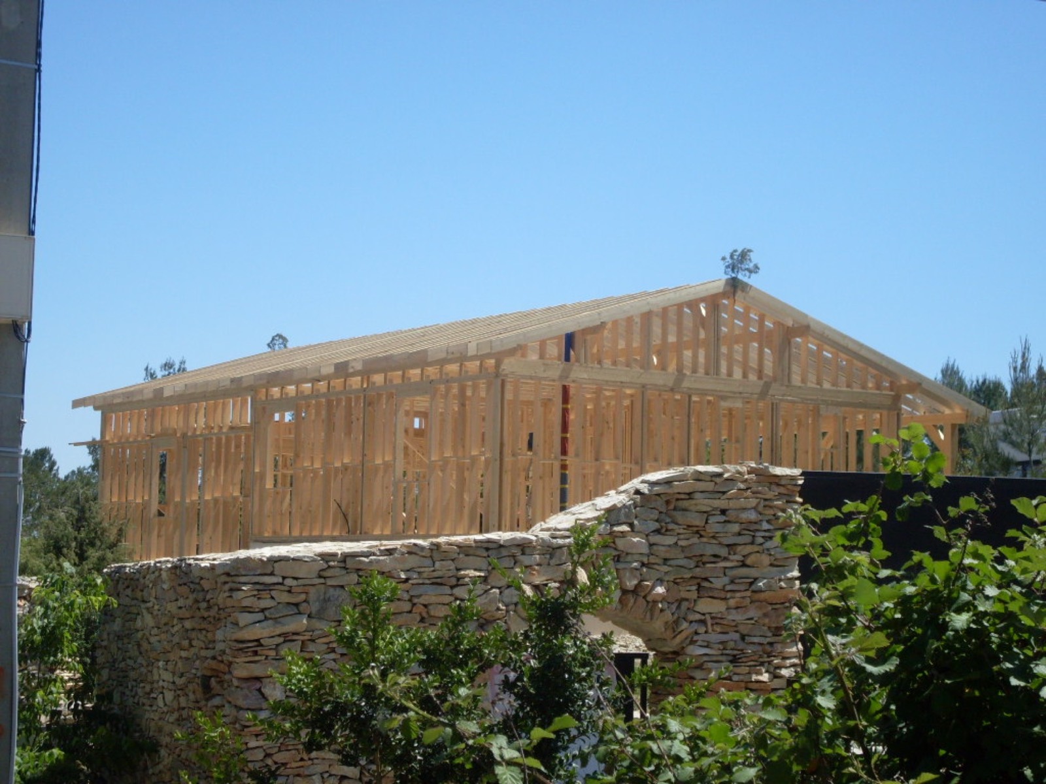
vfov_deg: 18.2
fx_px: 2448
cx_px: 523
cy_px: 392
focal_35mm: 81
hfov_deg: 24.1
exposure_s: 1/1000
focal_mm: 13.5
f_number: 4
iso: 80
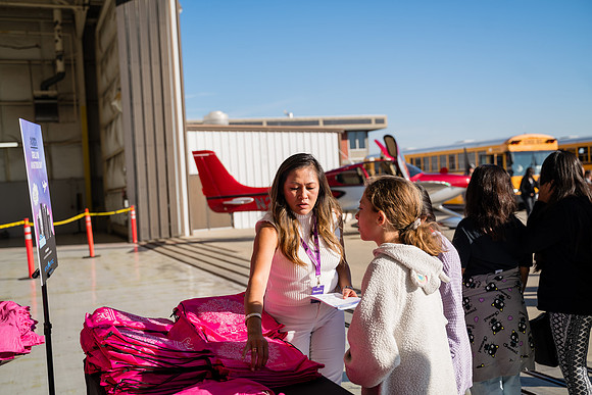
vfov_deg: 33.4
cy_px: 198
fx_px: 658
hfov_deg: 48.4
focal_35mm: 40
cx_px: 296
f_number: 3.2
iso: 100
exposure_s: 1/1250
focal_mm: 40
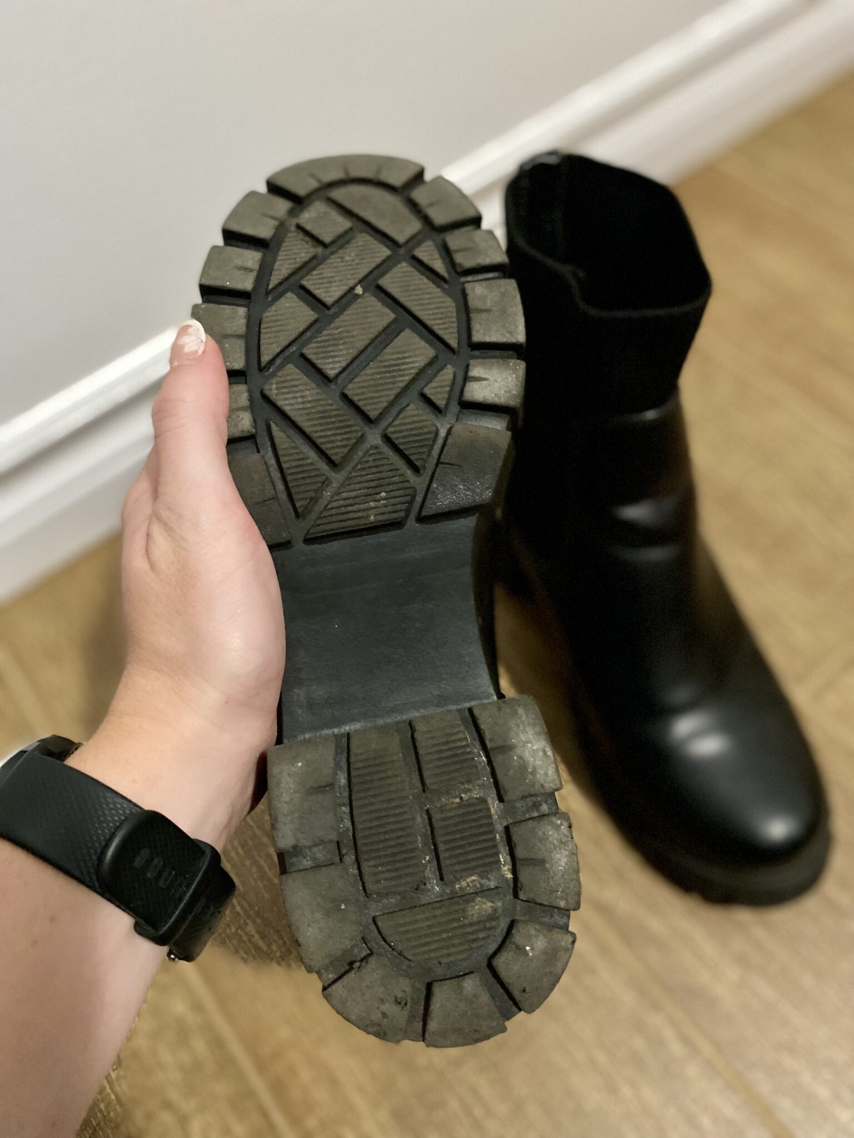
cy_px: 569
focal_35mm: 26
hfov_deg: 53.1
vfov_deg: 67.3
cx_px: 427
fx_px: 855
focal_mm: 4.25
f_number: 1.8
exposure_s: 1/24
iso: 800
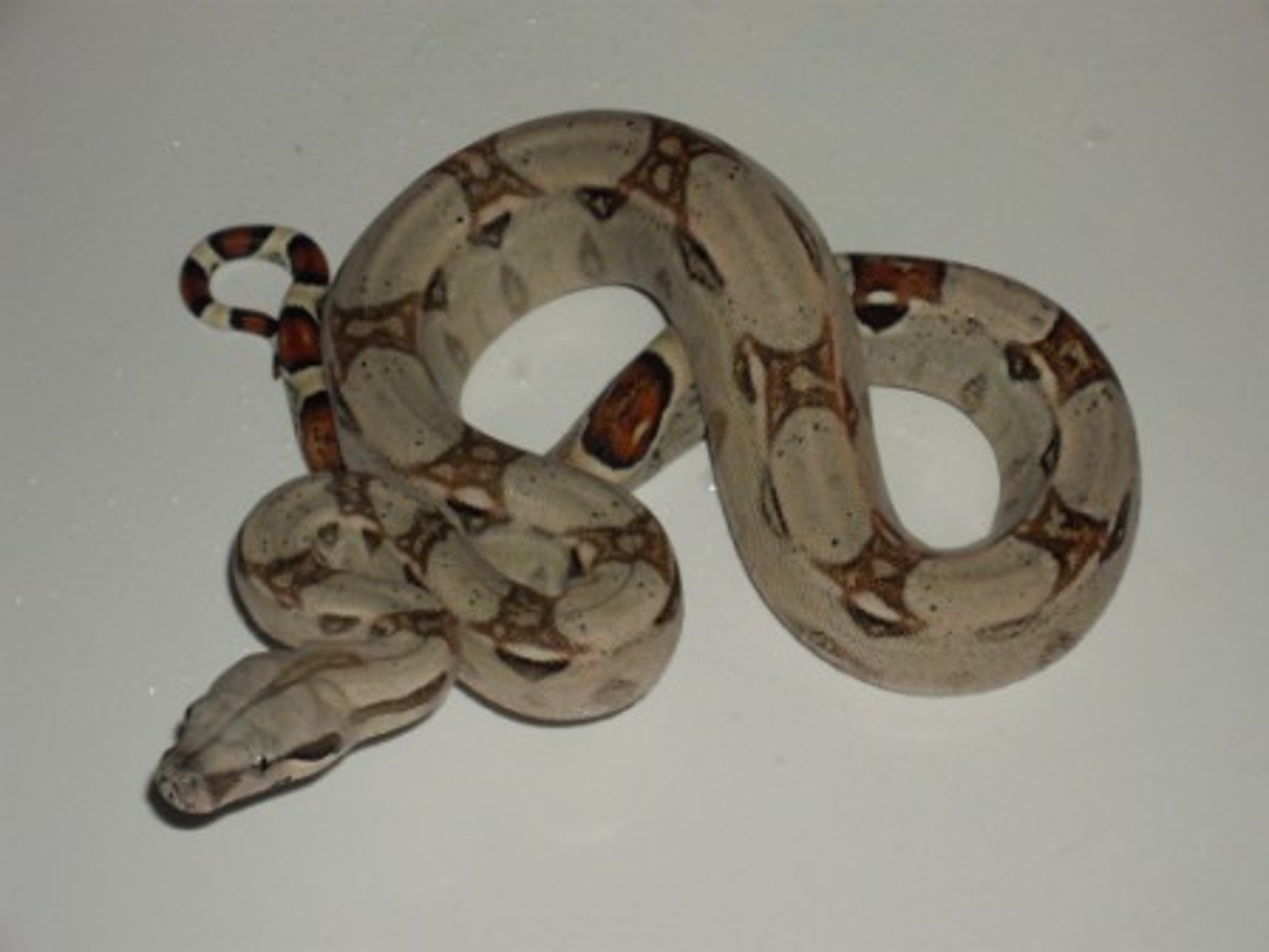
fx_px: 4143
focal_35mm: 113
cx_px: 634
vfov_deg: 13.1
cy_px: 476
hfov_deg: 17.4
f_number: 5.4
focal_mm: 23.7
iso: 400
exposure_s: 1/125
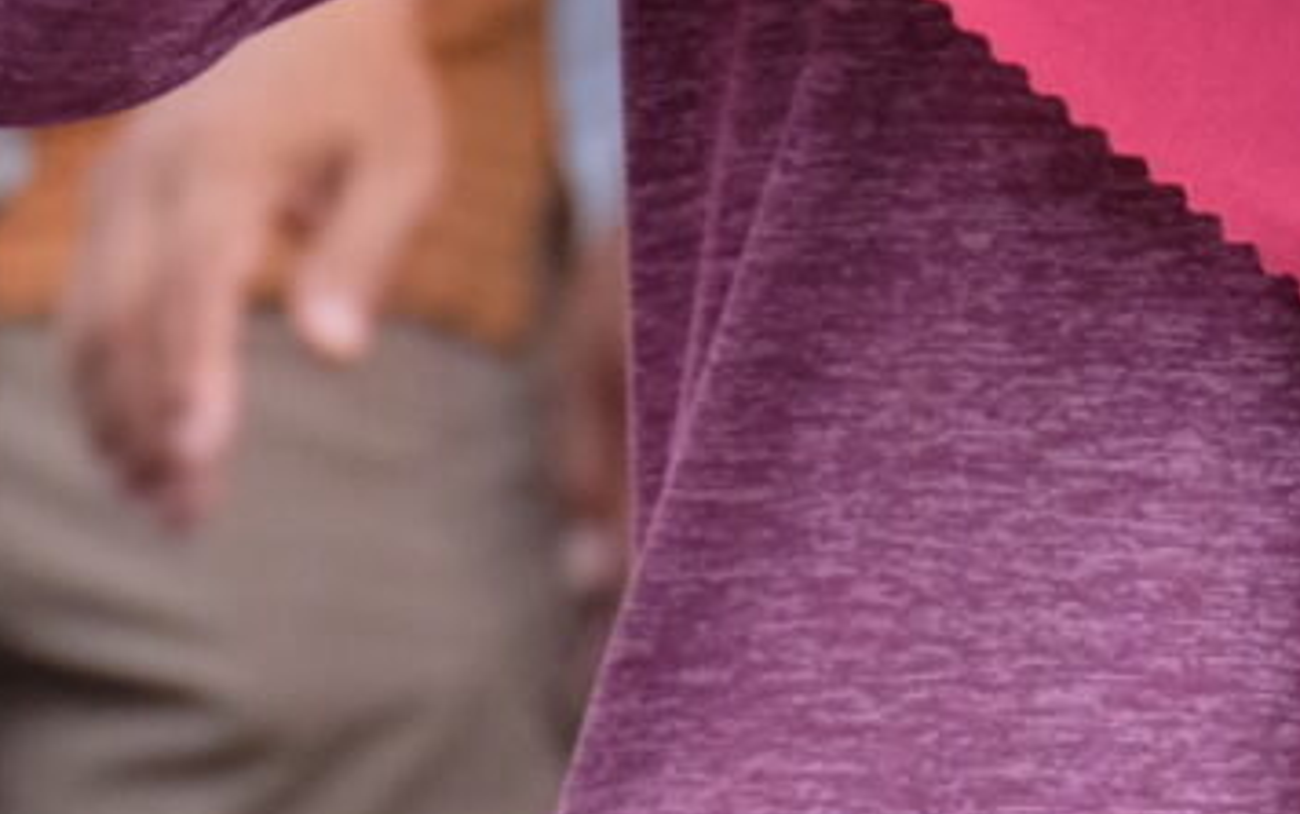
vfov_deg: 1.3
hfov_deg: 2.1
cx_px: -1837
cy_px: -1331
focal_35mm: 989
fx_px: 35062
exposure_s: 1/280
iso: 800
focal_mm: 90
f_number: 5.4
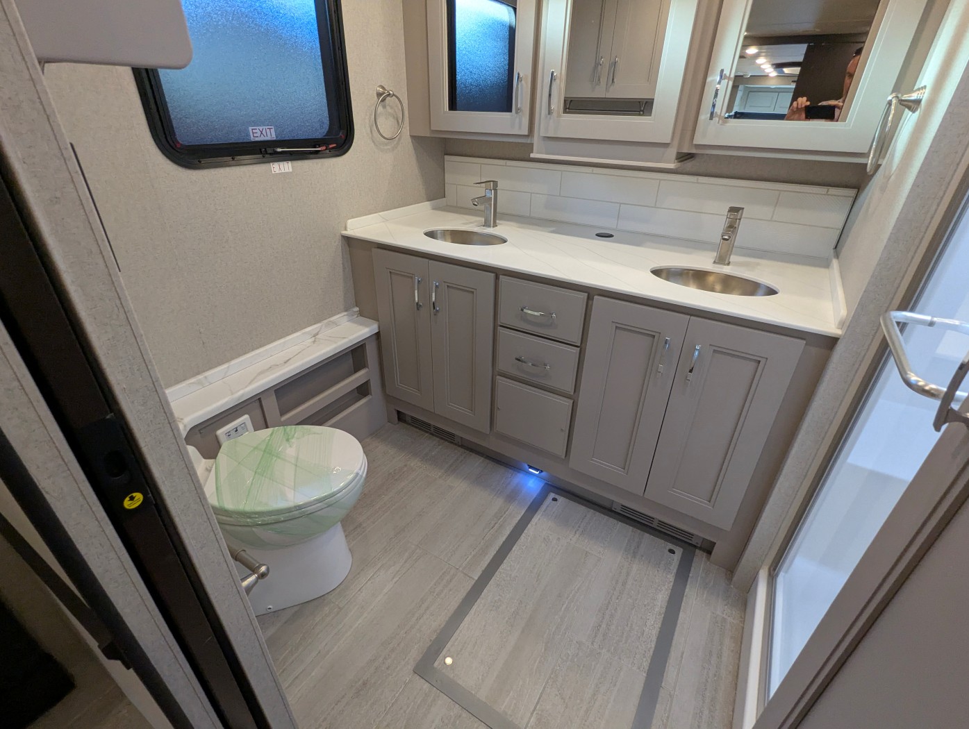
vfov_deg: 78.2
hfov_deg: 94.4
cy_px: 364
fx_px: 448
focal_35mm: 16
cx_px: 484
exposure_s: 1/146
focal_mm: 2.35
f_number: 2.2
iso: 247
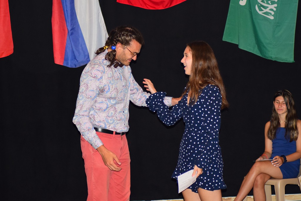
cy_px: 100
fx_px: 1154
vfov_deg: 9.9
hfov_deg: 14.9
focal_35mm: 138
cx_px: 150
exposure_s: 1/200
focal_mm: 92
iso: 1600
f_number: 4
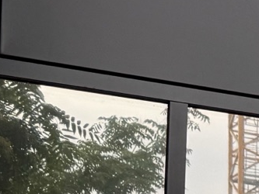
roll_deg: -0.4
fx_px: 1295
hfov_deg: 8.5
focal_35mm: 173
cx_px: 887
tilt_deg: +3.2
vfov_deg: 8.1
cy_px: 403
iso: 64
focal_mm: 6.76
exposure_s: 1/207
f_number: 1.78
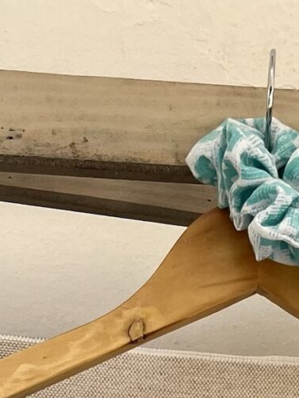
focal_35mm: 131
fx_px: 1509
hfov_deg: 11.3
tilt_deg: -9.1
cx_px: 266
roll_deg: -1.5
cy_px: 837
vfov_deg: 12.8
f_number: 1.6
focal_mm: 5.1
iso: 50
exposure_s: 1/649
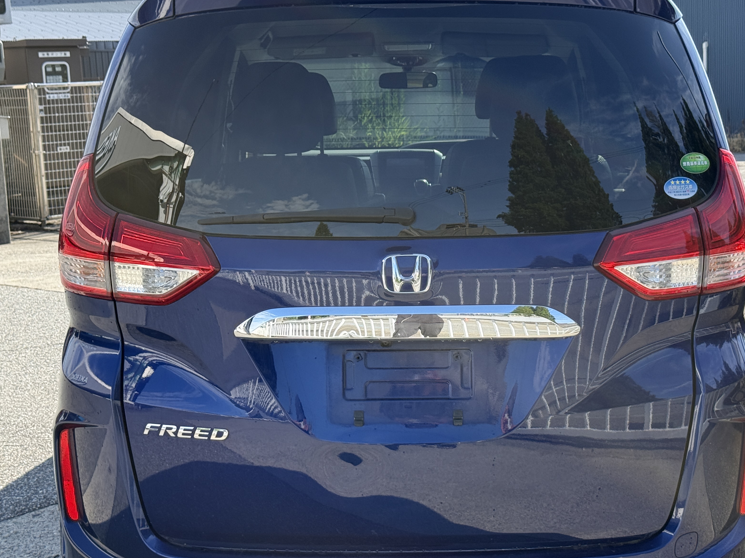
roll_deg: +2.8
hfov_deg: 31.2
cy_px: 289
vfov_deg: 23.6
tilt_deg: -8.4
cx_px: 412
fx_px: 1334
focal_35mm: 62
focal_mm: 6.76
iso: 80
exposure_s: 1/1608
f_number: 1.78
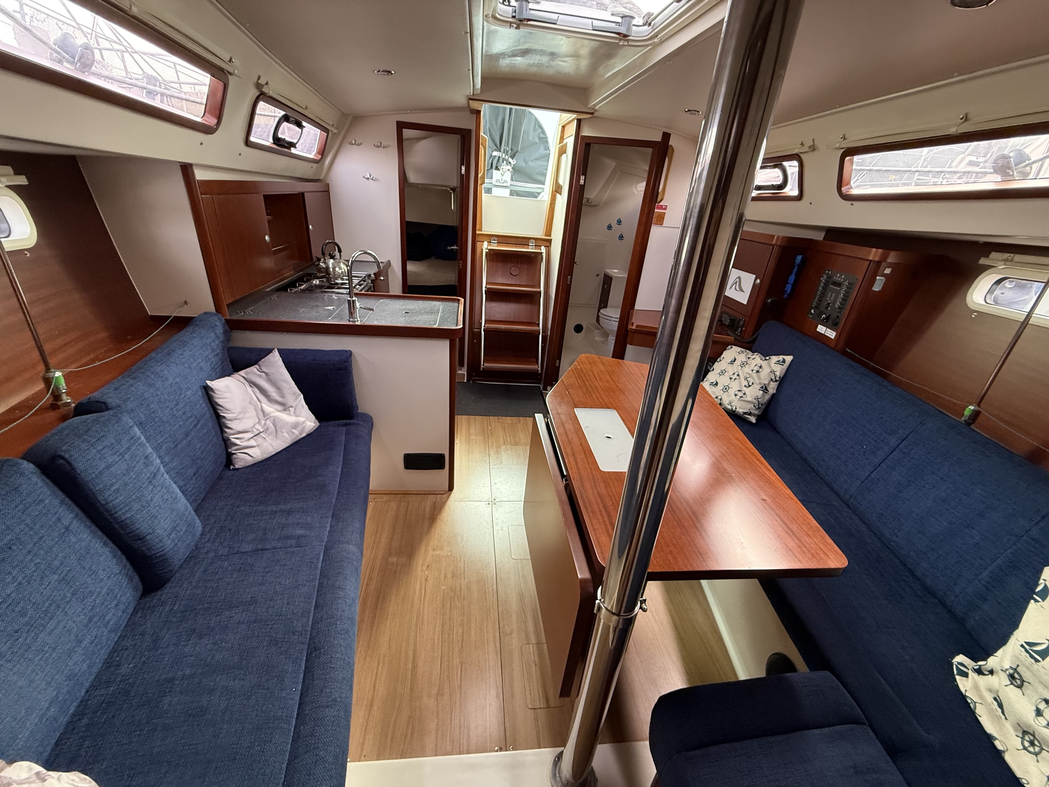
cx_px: 524
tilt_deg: -25.6
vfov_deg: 85.7
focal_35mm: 14
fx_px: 424
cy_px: 394
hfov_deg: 102.1
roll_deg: -4.8
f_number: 2.2
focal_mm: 2.22
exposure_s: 1/79
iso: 320
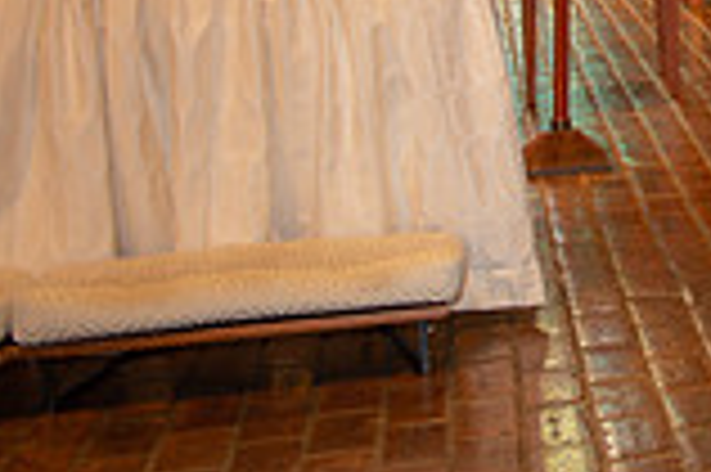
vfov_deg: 13.4
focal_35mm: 99
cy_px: -112
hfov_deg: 17.3
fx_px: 1953
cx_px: 1228
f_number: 2.8
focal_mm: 27
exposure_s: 1/125
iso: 800
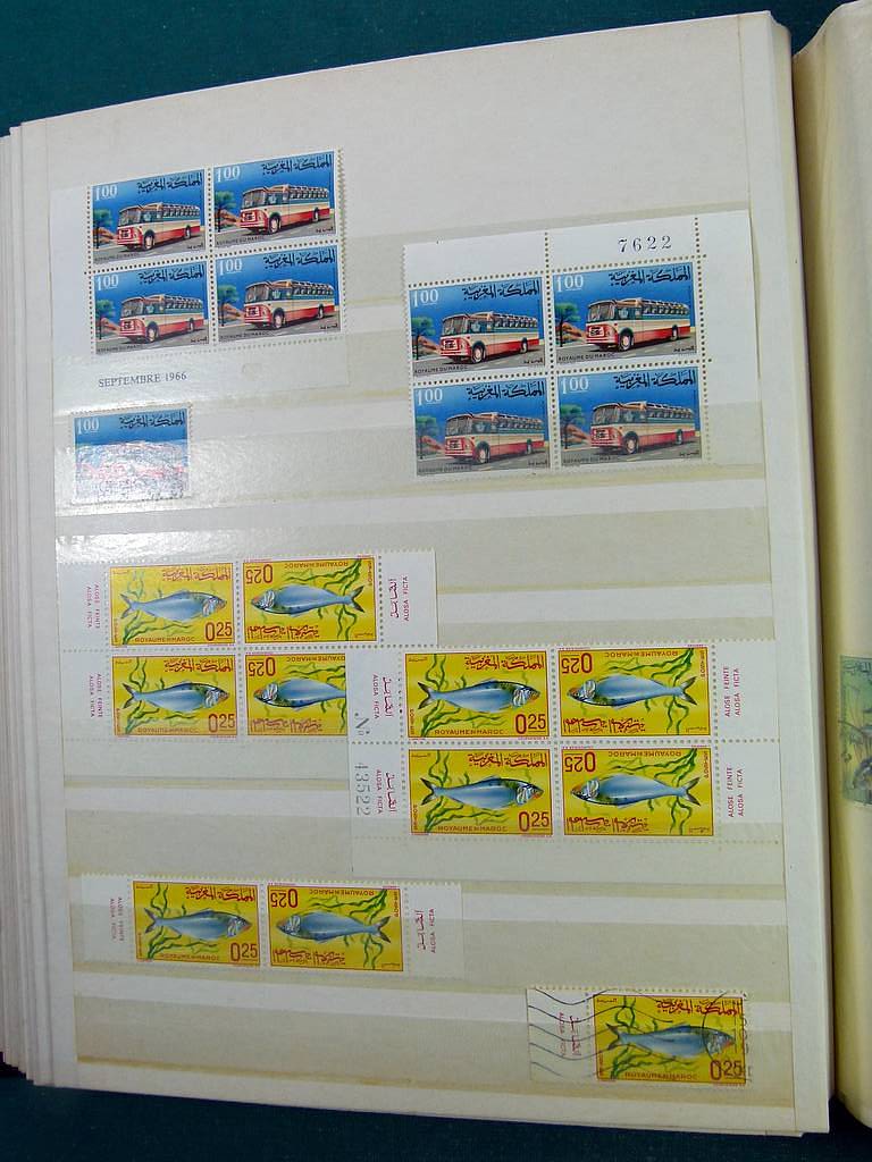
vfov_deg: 61.7
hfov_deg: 48.2
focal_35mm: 29
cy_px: 581
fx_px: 974
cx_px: 436
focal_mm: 5.2
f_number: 4
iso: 100
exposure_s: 1/160
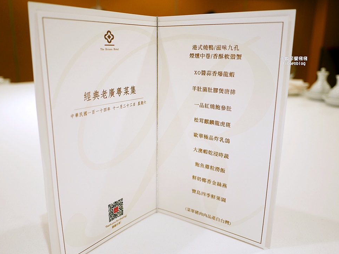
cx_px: 167
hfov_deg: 61.7
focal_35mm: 29
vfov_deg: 48.2
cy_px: 124
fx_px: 284
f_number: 2.5
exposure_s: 1/60
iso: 200
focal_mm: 14
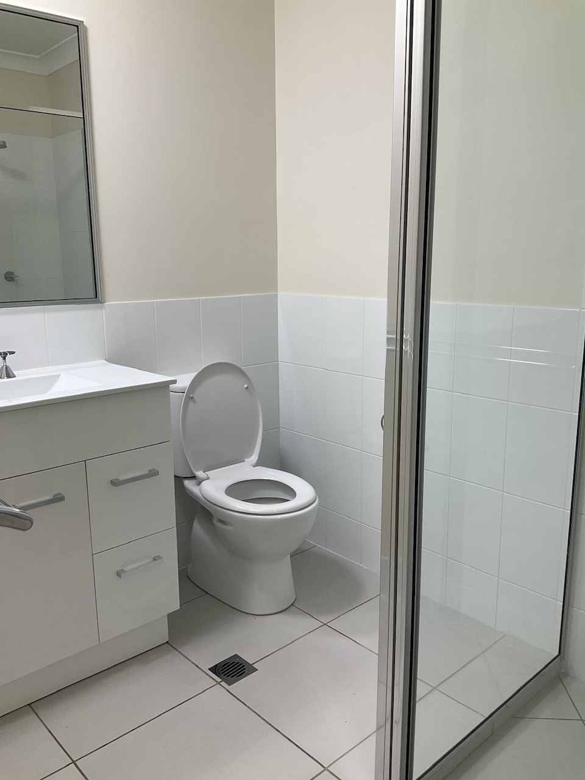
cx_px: 292
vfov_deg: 61.7
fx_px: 653
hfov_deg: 48.2
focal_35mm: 29
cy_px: 390
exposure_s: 1/50
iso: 50
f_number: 1.8
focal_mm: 3
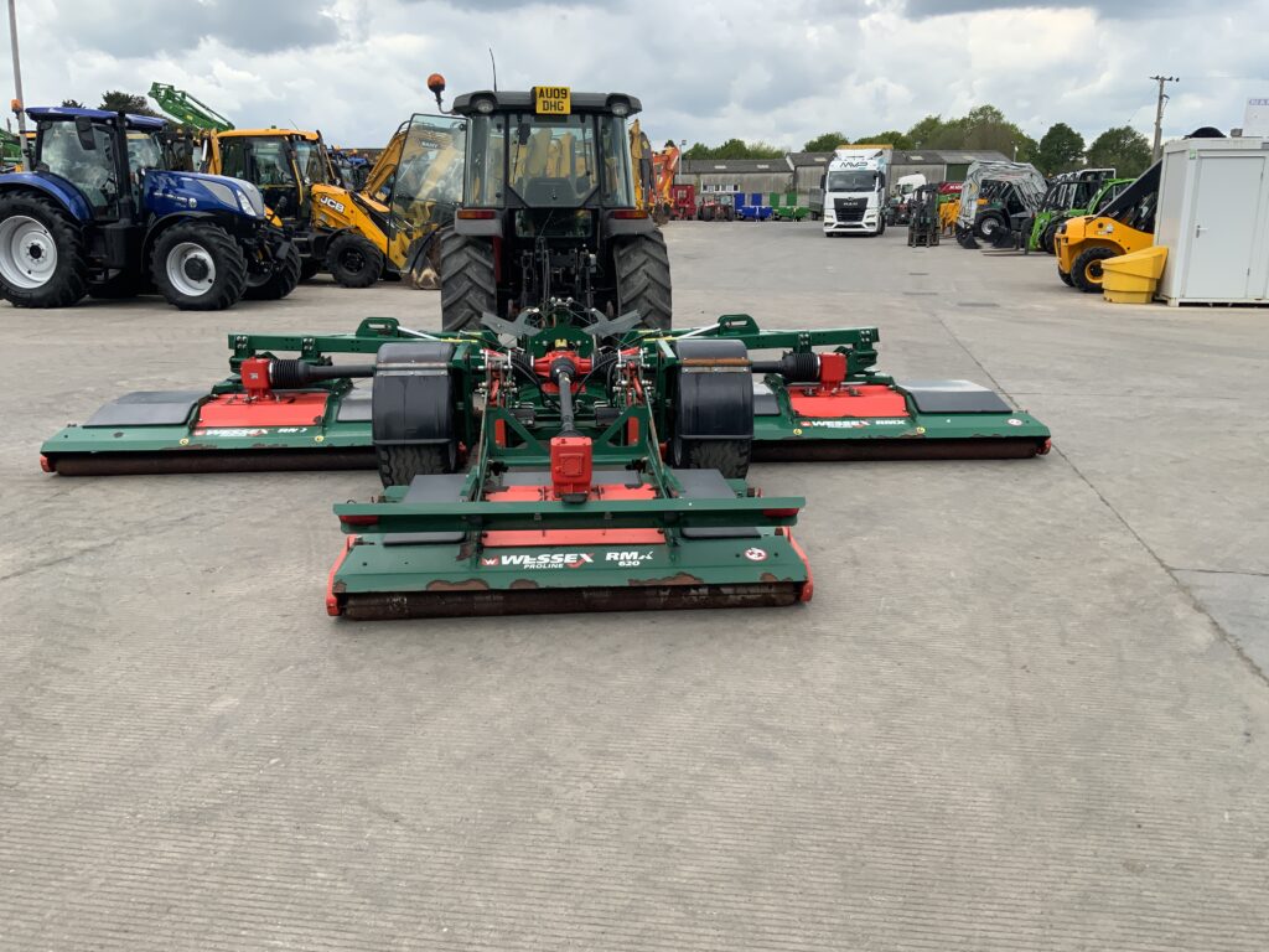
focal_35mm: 29
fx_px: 1063
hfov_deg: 61.7
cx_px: 634
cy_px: 476
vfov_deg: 48.2
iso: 16
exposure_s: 1/613
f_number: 1.8
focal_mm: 3
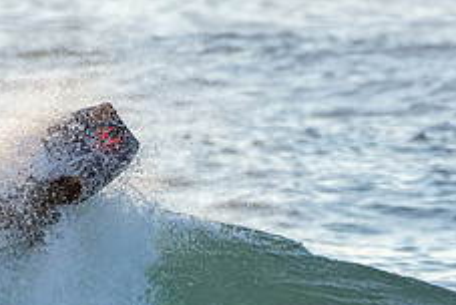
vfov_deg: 0.8
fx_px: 23324
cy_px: 322
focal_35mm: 1839
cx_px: 181
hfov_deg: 1.1
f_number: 5.6
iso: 500
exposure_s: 1/1250
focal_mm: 480
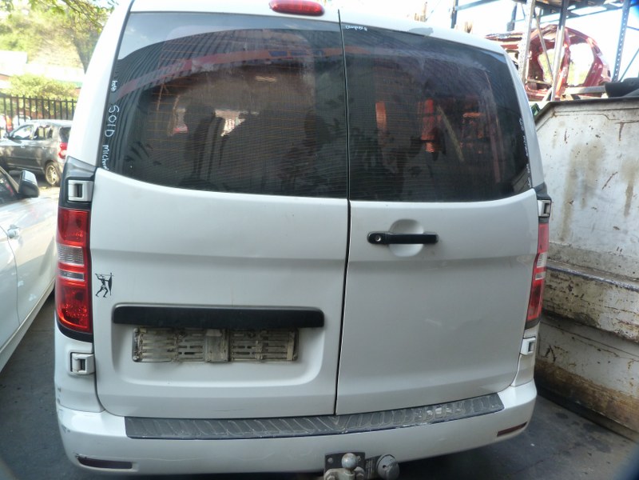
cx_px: 320
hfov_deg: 69.4
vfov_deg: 54.9
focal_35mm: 25
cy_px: 240
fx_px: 461
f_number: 2.8
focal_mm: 4.5
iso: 160
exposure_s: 1/60
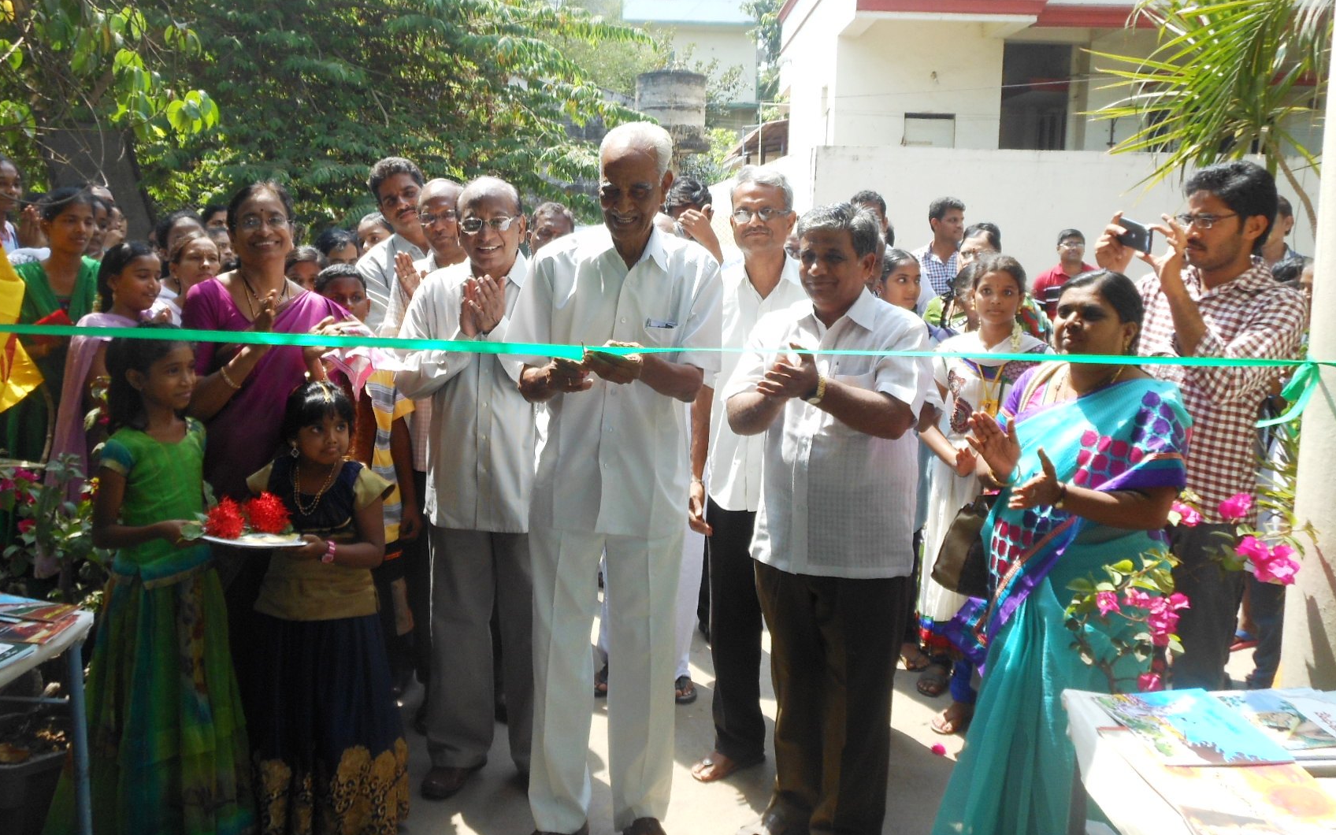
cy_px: 288
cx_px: 595
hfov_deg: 59.5
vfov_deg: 39.0
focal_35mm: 32
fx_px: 1165
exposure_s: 1/250
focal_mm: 4.5
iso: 80
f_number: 3.2
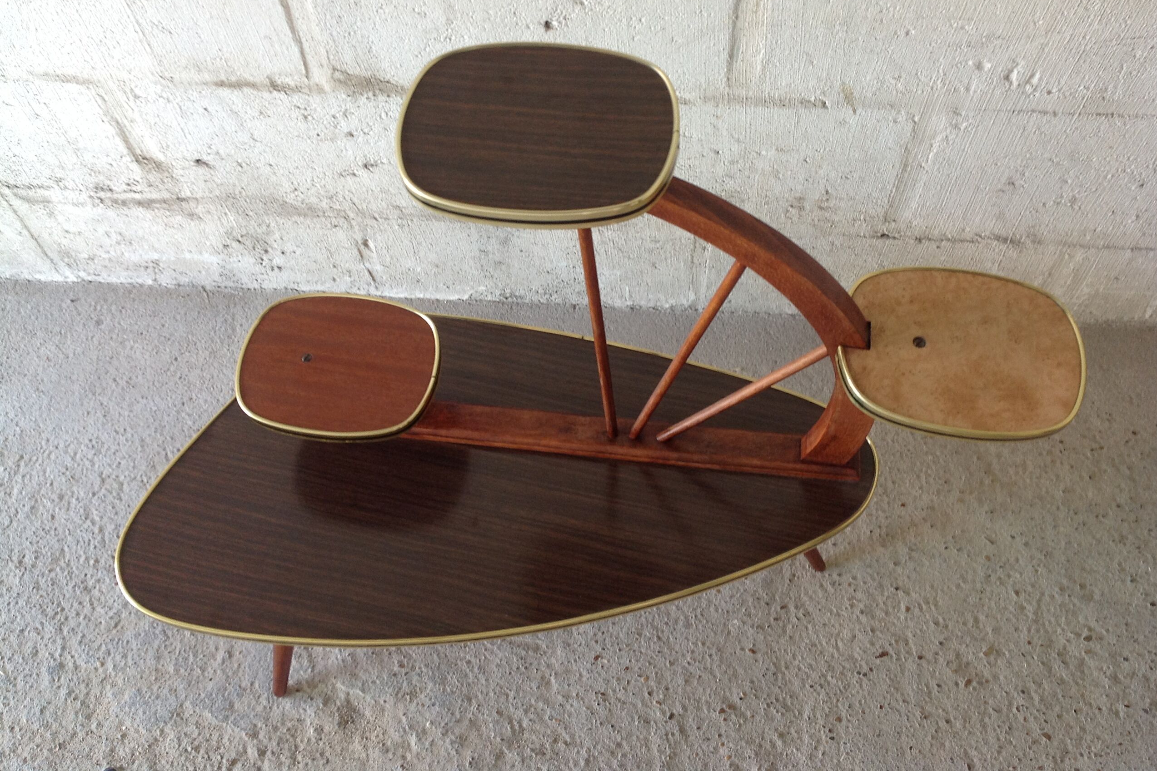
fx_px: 1189
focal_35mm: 37
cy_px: 332
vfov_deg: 35.9
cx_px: 588
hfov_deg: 51.9
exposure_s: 1/30
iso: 80
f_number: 2.4
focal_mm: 4.28
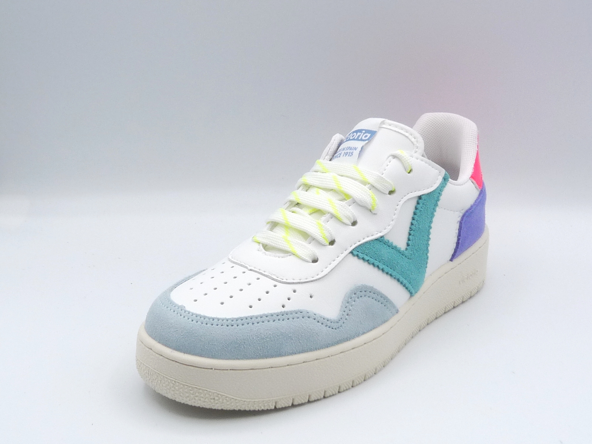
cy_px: 222
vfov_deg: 28.6
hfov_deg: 37.5
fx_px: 872
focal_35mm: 51
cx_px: 296
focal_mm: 5.1
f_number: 5.6
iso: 100
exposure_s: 1/200
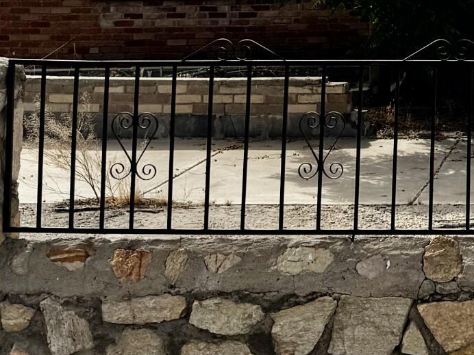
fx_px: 1424
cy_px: -219
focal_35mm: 104
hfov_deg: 17.7
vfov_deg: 13.2
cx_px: 623
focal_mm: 6.76
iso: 80
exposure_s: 1/12346
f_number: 1.78
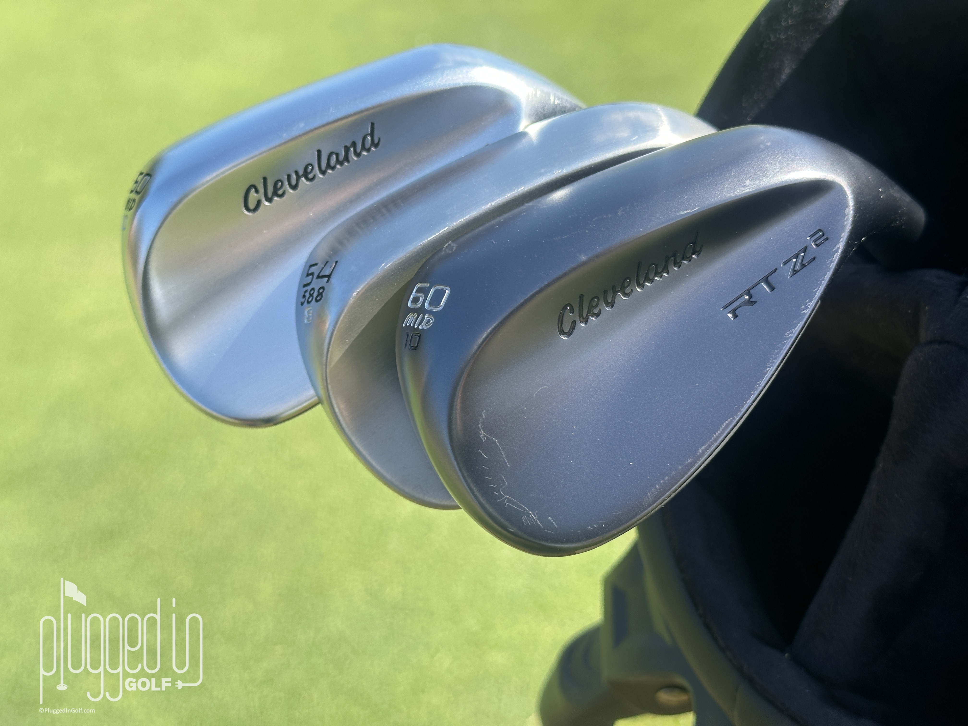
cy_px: 363
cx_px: 484
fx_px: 1342
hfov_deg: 39.7
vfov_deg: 30.3
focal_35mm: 48
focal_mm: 6.86
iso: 64
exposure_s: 1/1145
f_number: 1.78
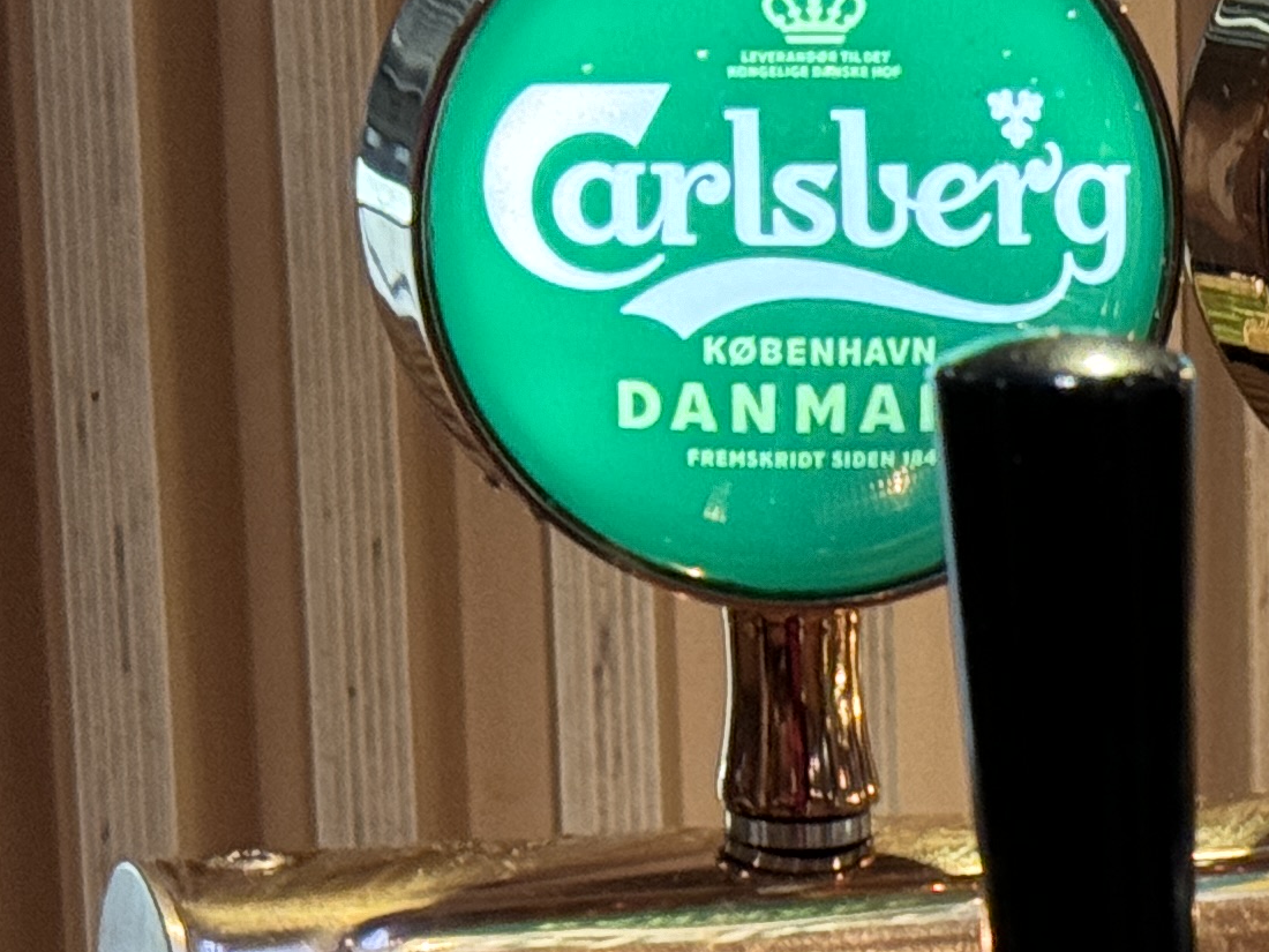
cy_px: 1254
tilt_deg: -15.2
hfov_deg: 10.6
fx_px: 6452
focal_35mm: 176
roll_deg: -2.3
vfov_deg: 8.3
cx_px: 2284
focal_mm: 6.86
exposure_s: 1/33
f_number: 1.78
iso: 200
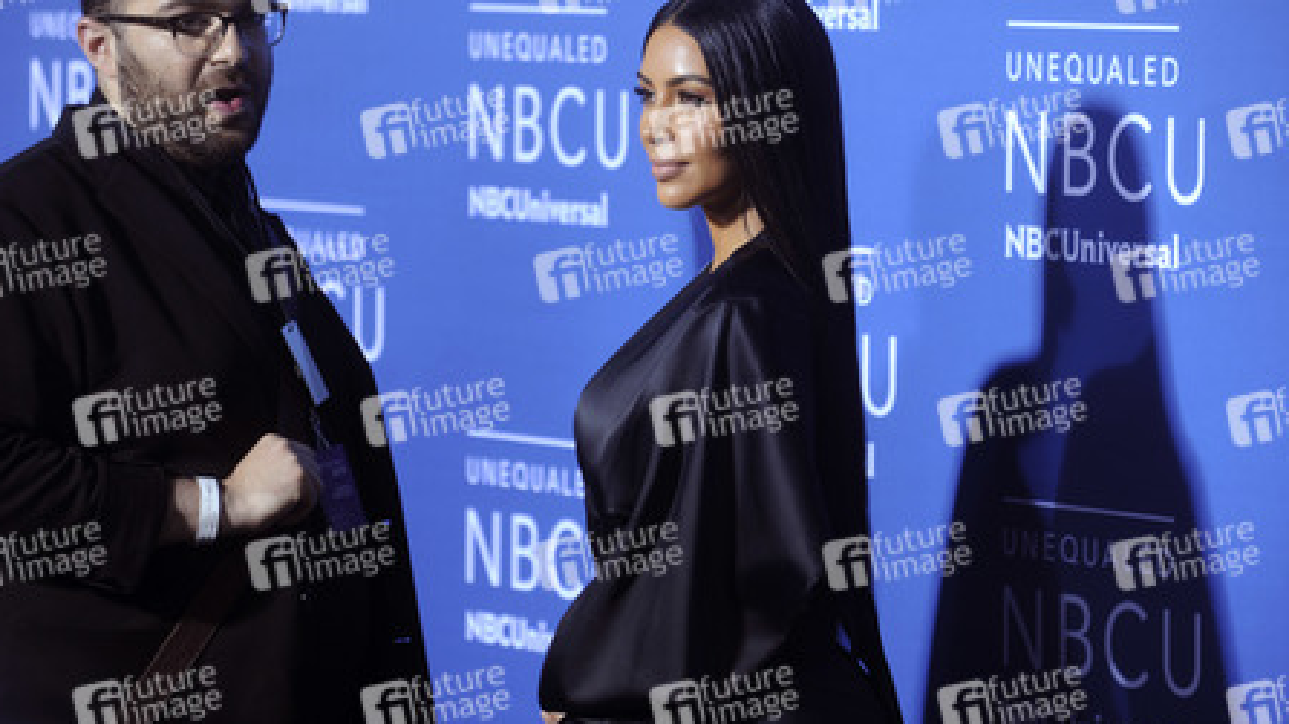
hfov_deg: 10.2
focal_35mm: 211
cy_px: 340
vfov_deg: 5.7
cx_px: 646
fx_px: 7209
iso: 800
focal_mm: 200
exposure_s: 1/400
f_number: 5
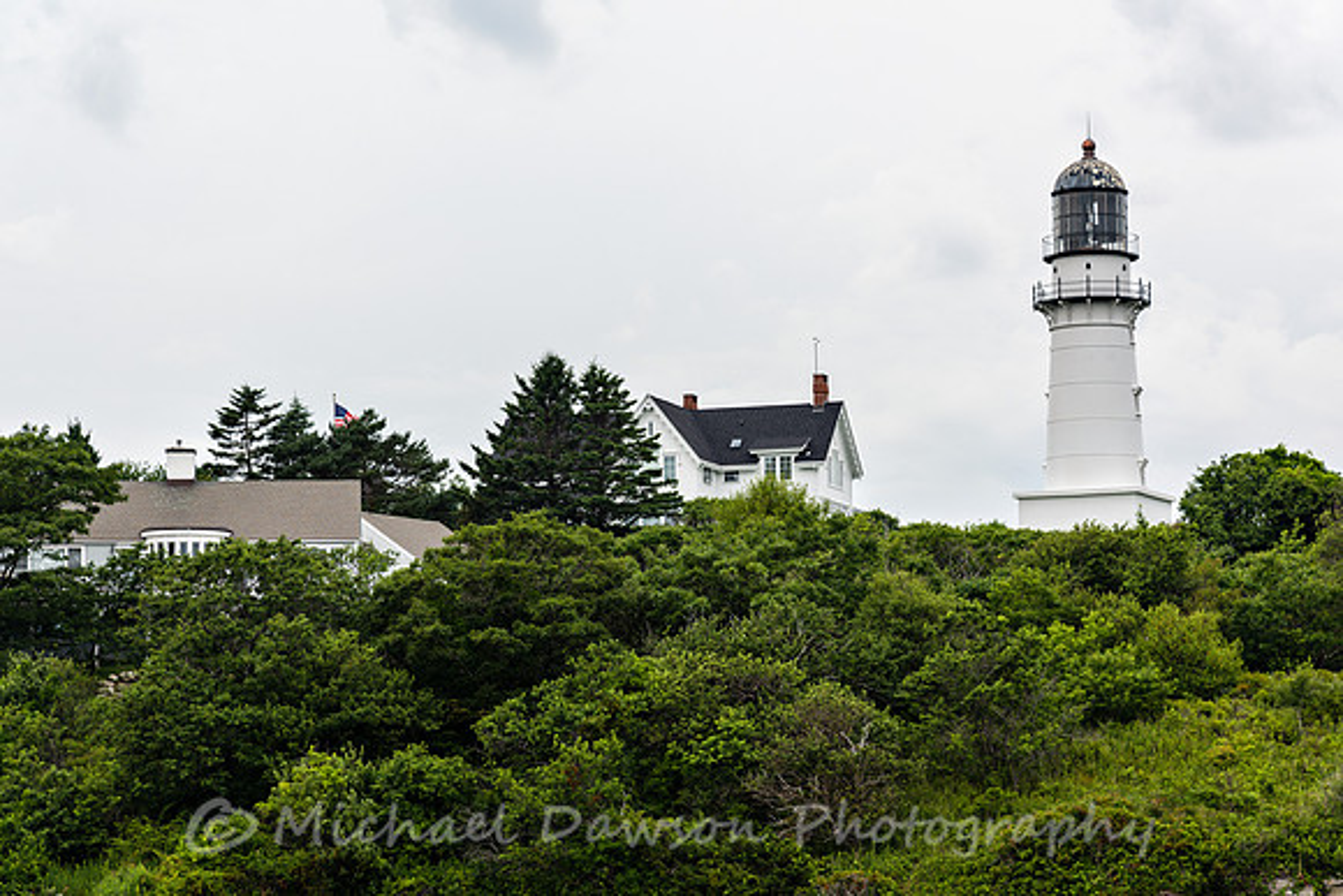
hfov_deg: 18.6
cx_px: 672
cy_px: 448
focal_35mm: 110
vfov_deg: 12.5
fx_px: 4104
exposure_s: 1/125
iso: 80
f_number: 8
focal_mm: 110
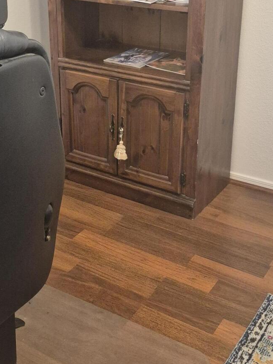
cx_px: 91
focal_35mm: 53
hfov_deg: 27.4
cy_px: 109
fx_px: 557
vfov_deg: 35.7
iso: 800
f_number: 1.8
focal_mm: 5.4
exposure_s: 1/120
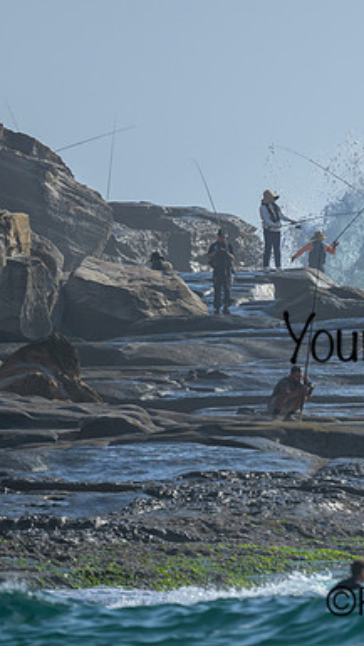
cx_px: 456
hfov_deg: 1.0
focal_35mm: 1263
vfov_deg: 1.7
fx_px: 21638
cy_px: 323
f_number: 6.3
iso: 200
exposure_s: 1/2000
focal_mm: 800
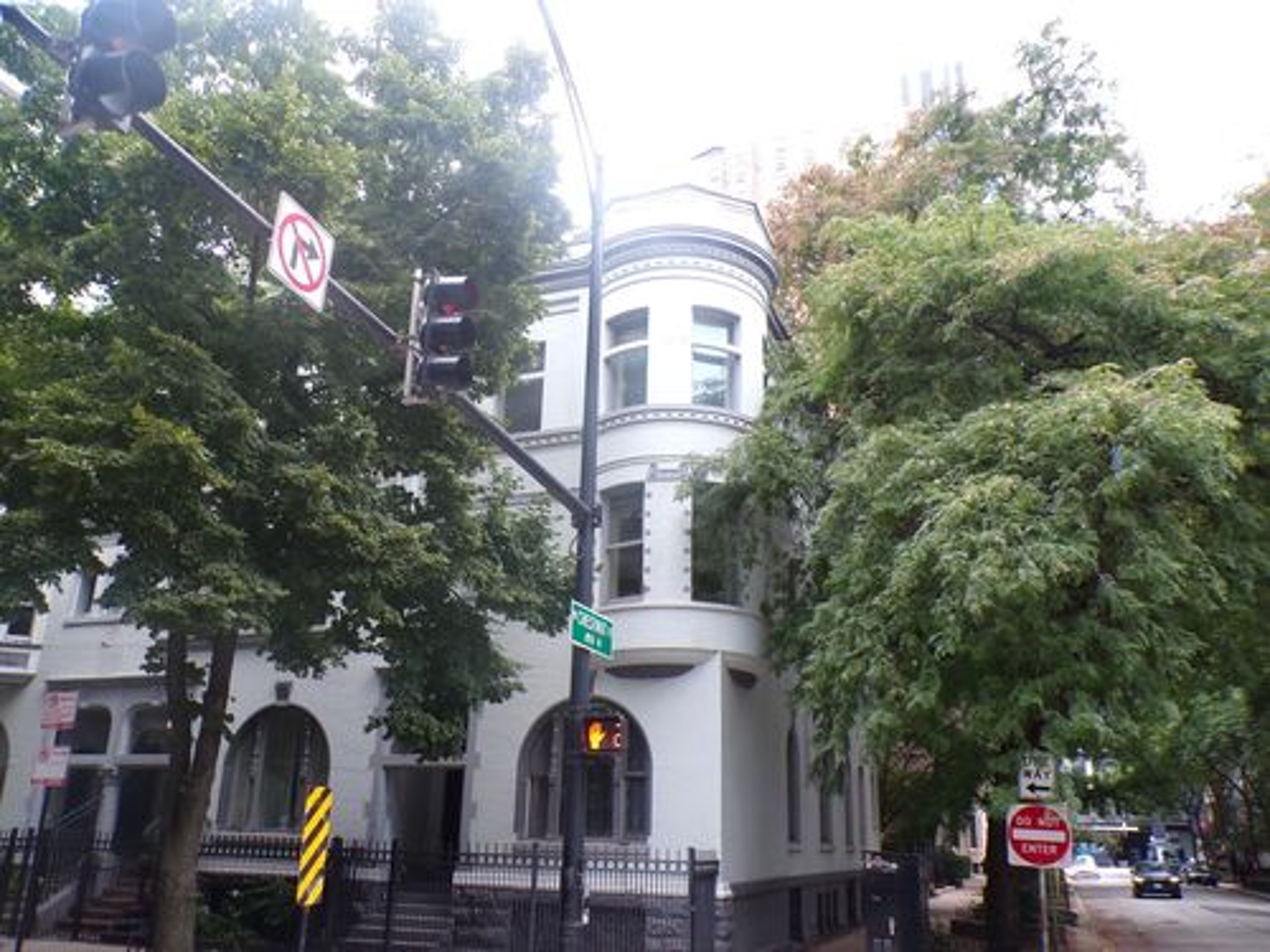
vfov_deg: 49.7
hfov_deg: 63.4
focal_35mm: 28
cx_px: 635
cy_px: 476
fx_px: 1027
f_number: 4.6
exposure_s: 1/70
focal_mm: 5
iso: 100
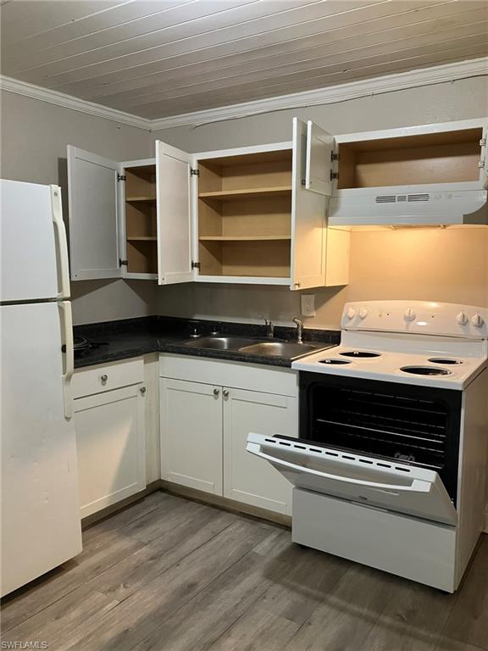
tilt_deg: -6.6
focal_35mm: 28
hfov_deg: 49.7
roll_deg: -1.1
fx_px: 526
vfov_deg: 63.4
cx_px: 244
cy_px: 326
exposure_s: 1/60
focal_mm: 3.99
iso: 320
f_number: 1.8
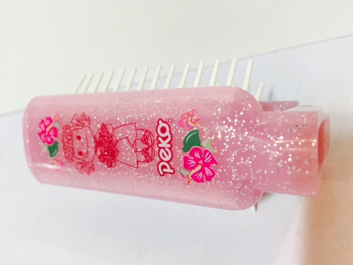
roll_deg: +26.3
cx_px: 176
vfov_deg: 48.2
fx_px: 296
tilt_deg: -39.8
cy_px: 132
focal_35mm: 29
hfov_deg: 61.7
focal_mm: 4.15
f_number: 2.2
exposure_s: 1/33
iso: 64
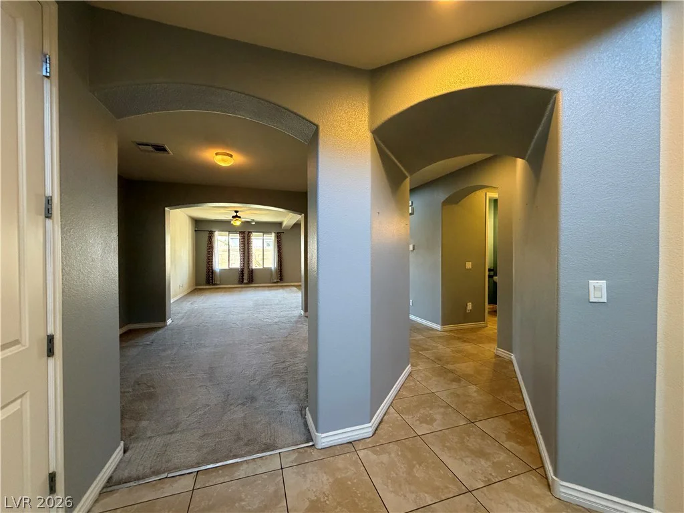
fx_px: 277
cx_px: 342
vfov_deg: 85.7
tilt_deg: -0.1
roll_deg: +0.2
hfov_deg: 102.1
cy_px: 256
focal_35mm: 14
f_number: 2.2
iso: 400
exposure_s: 1/60
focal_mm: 2.22
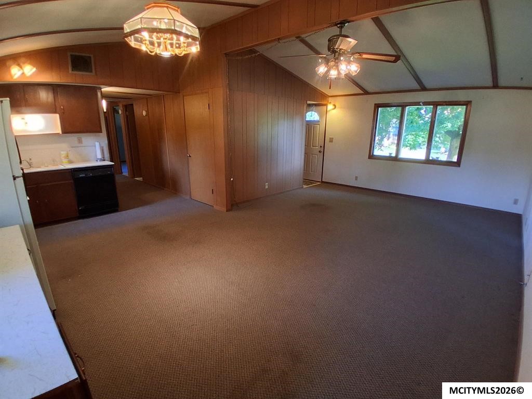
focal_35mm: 17
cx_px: 266
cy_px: 200
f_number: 2.2
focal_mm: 1.4
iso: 250
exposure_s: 1/40
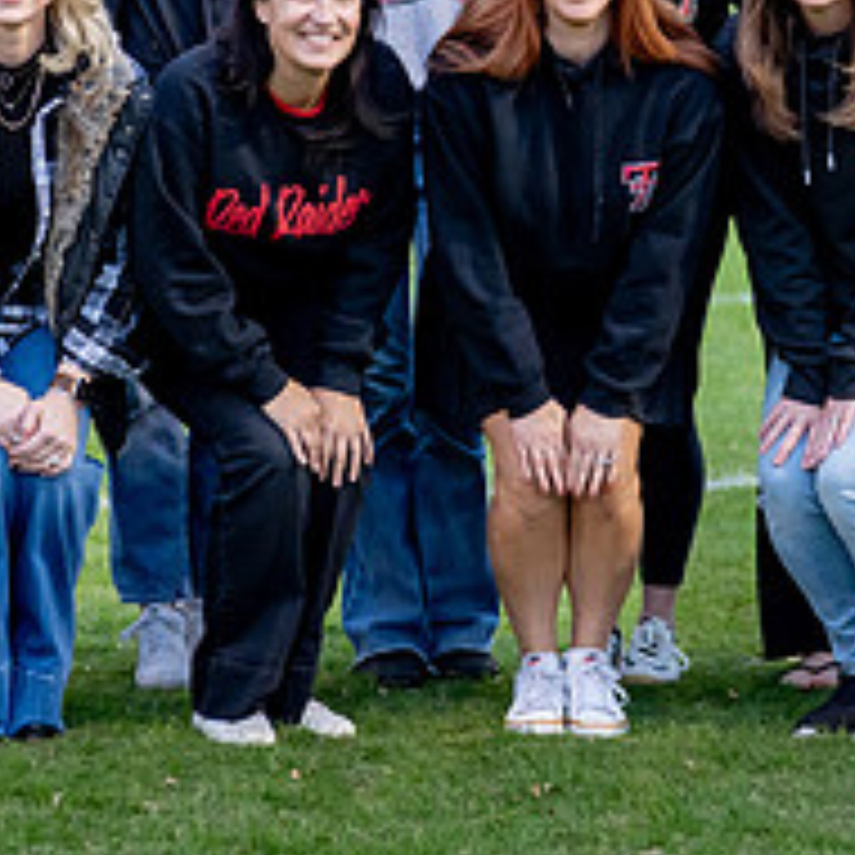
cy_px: 88
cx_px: 461
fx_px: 5896
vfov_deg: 8.3
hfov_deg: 8.3
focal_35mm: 211
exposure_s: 1/500
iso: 640
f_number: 2
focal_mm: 50
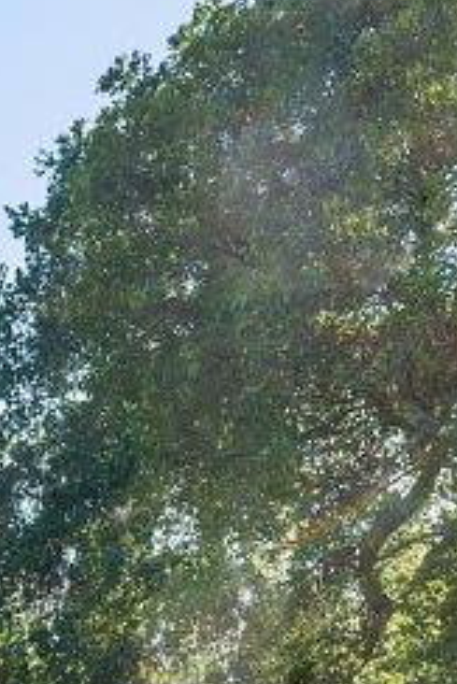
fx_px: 1635
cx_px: -28
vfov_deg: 21.6
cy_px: 862
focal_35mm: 86
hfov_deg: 15.5
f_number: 8
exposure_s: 1/80
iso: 100
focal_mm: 14
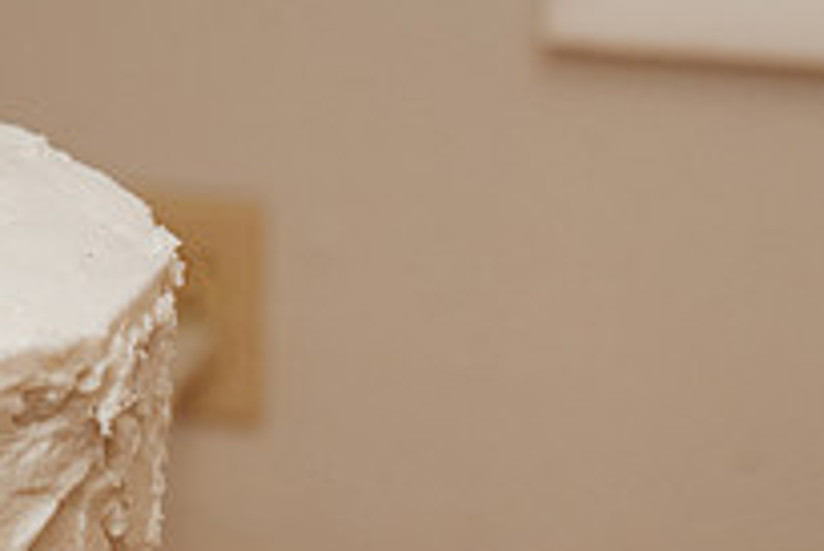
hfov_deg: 16.2
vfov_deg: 11.2
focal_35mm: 120
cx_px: -245
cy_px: -100
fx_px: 2749
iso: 800
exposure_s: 1/200
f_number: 3.2
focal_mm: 35
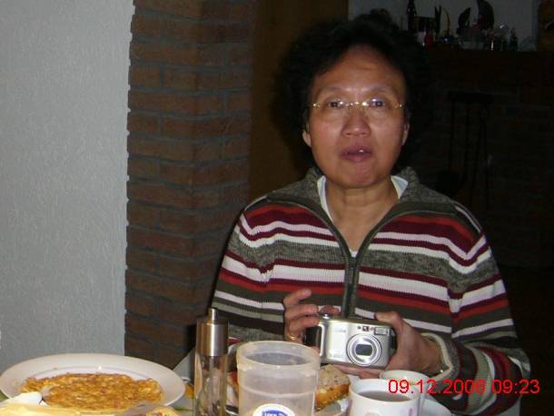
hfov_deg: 52.6
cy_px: 208
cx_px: 277
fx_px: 560
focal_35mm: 35
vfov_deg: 40.7
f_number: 2.8
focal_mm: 5.8
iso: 125
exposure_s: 1/60
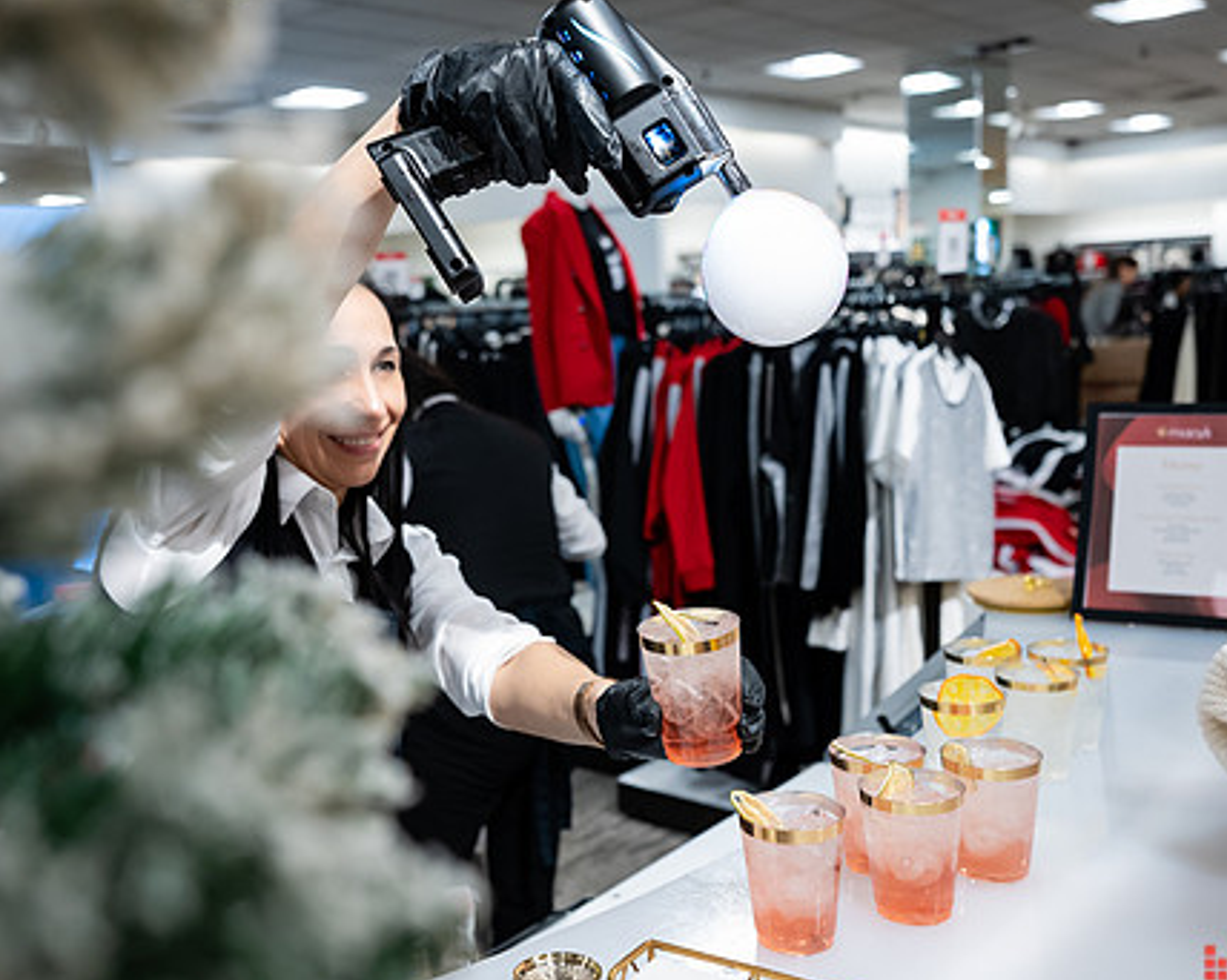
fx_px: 1343
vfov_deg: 40.1
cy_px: 485
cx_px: 493
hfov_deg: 48.8
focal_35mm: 37
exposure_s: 1/125
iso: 1000
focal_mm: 25
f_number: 3.2
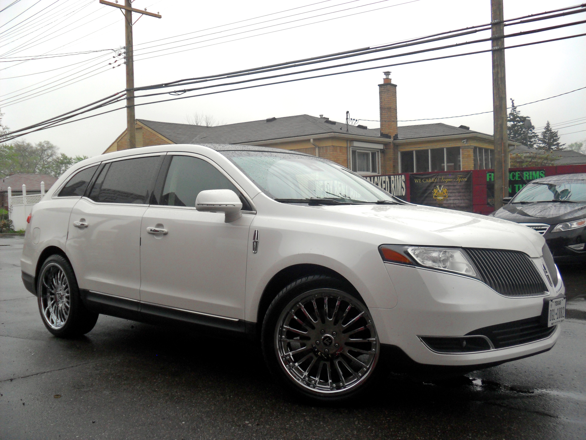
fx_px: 593
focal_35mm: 35
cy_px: 220
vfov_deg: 40.7
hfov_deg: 52.6
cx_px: 293
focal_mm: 6.3
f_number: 3
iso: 80
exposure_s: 1/500
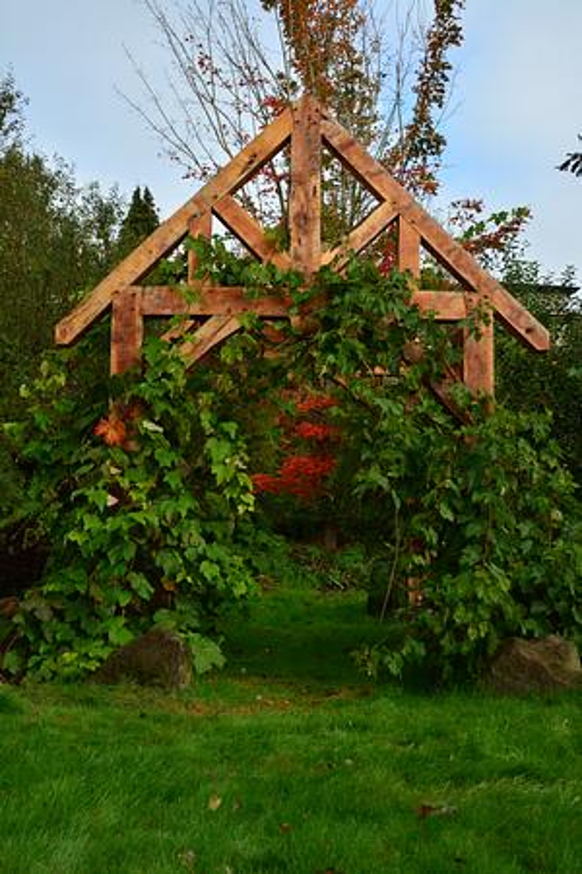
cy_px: 437
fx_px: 873
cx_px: 291
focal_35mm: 36
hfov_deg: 36.9
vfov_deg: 53.1
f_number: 10
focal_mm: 24
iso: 250
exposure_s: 1/60
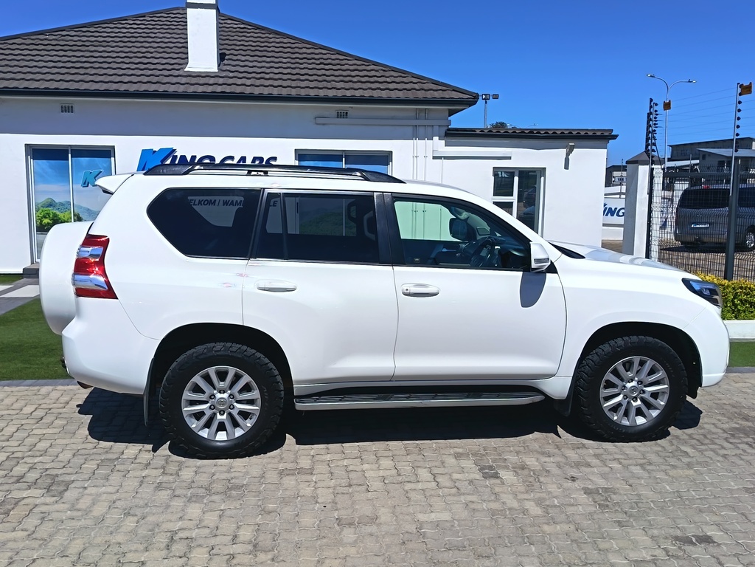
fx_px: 720
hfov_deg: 55.4
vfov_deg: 42.9
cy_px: 284
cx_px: 378
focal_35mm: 33
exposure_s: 1/1661
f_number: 1.75
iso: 100
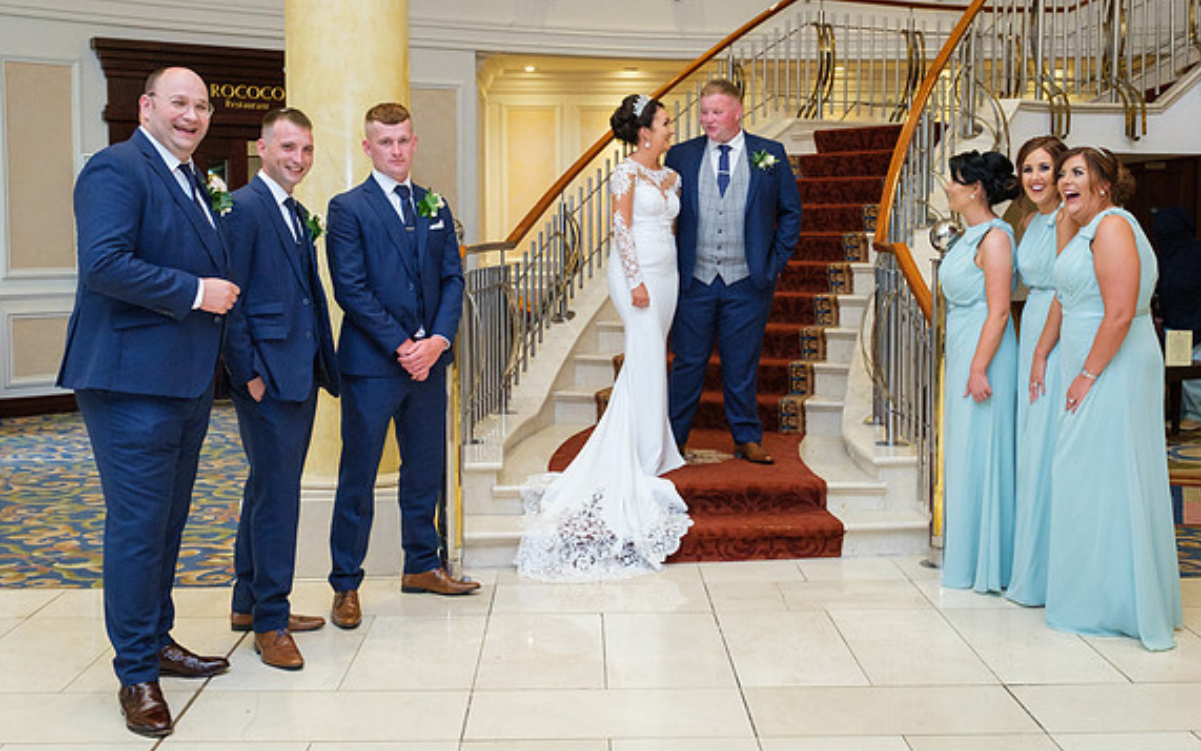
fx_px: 1309
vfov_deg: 31.9
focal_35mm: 40
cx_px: 626
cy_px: 319
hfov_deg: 49.3
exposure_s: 1/160
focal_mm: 18.7
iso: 1250
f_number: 3.6
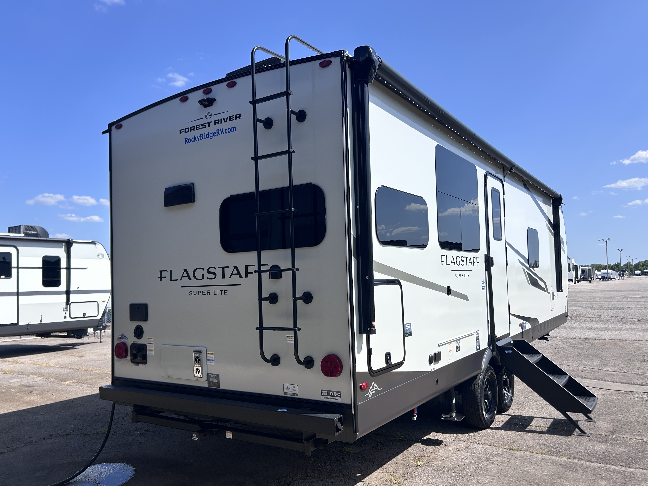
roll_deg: +2.1
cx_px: 333
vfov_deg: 51.3
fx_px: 505
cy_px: 250
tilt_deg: +3.0
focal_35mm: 27
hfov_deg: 65.3
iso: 50
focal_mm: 5.7
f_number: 1.5
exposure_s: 1/4630
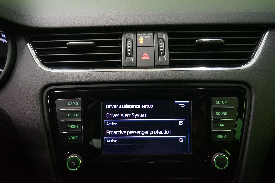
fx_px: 252
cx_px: 138
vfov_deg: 40.0
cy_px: 92
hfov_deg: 57.2
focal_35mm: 33
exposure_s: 1/30
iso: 6400
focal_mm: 33
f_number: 4
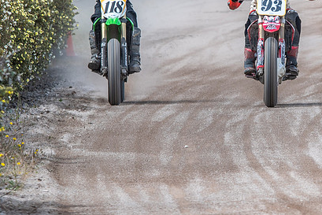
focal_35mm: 1248
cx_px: 294
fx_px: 11166
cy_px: 71
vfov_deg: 1.1
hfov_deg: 1.7
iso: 100
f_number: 8
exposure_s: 1/320
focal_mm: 390
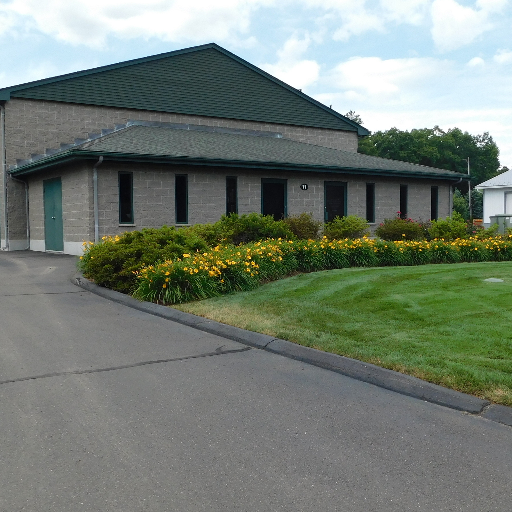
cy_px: 275
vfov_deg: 42.8
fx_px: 653
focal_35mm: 39
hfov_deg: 42.7
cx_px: 295
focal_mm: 4
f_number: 3
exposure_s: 1/800
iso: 125
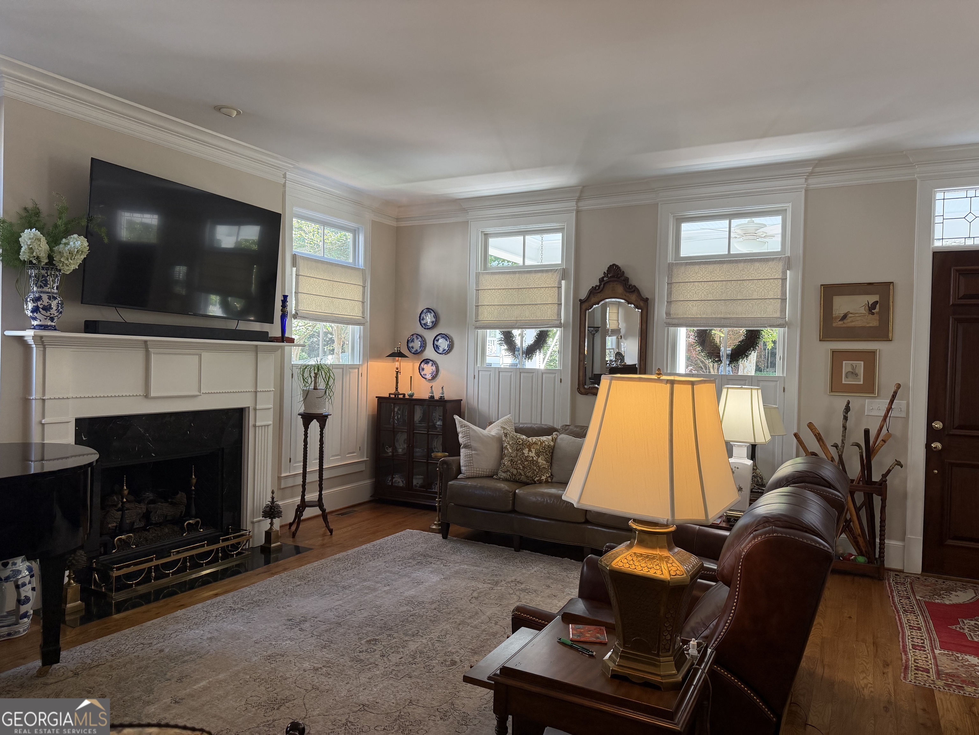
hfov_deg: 71.6
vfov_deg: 56.8
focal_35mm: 24
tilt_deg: -2.4
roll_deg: -1.4
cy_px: 368
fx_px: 679
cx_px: 490
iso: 250
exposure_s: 1/120
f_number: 1.78
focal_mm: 6.76
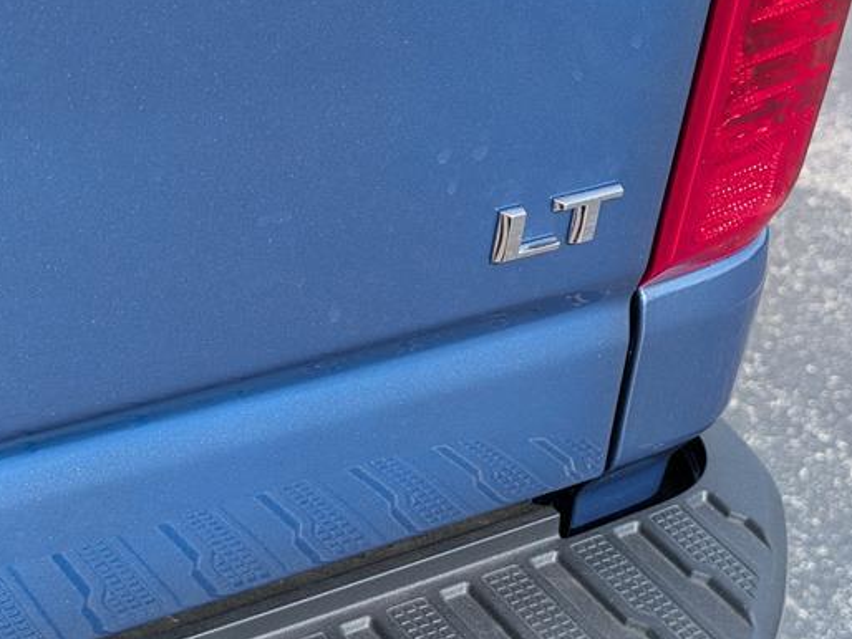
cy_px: 298
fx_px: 1502
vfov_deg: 24.0
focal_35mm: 61
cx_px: 492
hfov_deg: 31.6
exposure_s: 1/526
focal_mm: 6.9
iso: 21
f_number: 1.68
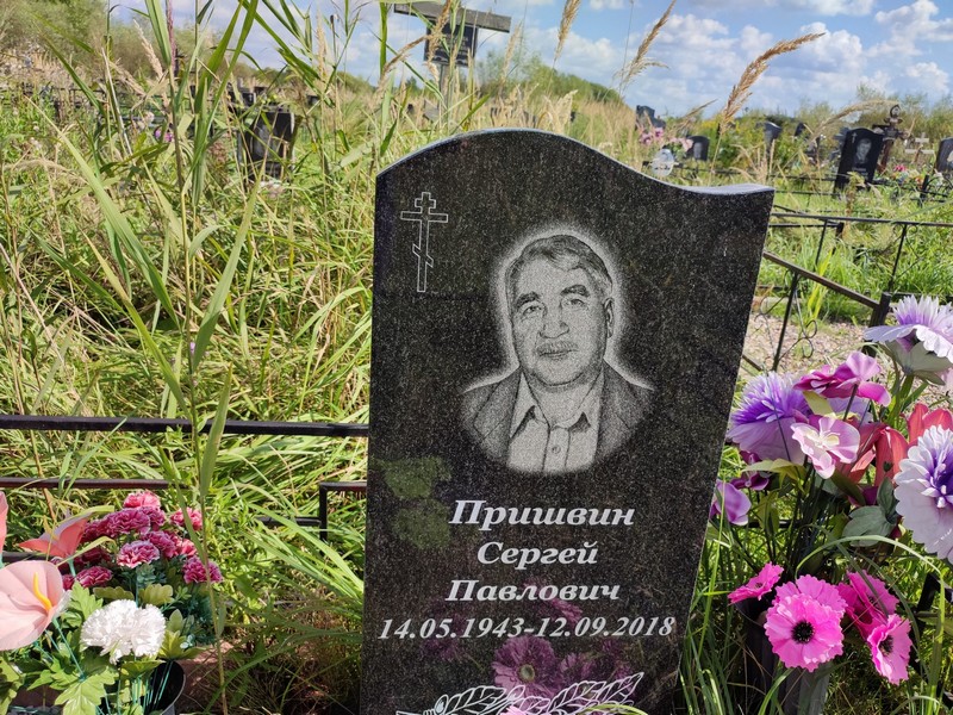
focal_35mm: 25
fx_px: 688
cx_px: 476
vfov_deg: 54.9
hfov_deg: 69.4
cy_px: 358
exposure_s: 1/777
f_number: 1.9
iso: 50
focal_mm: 6.04
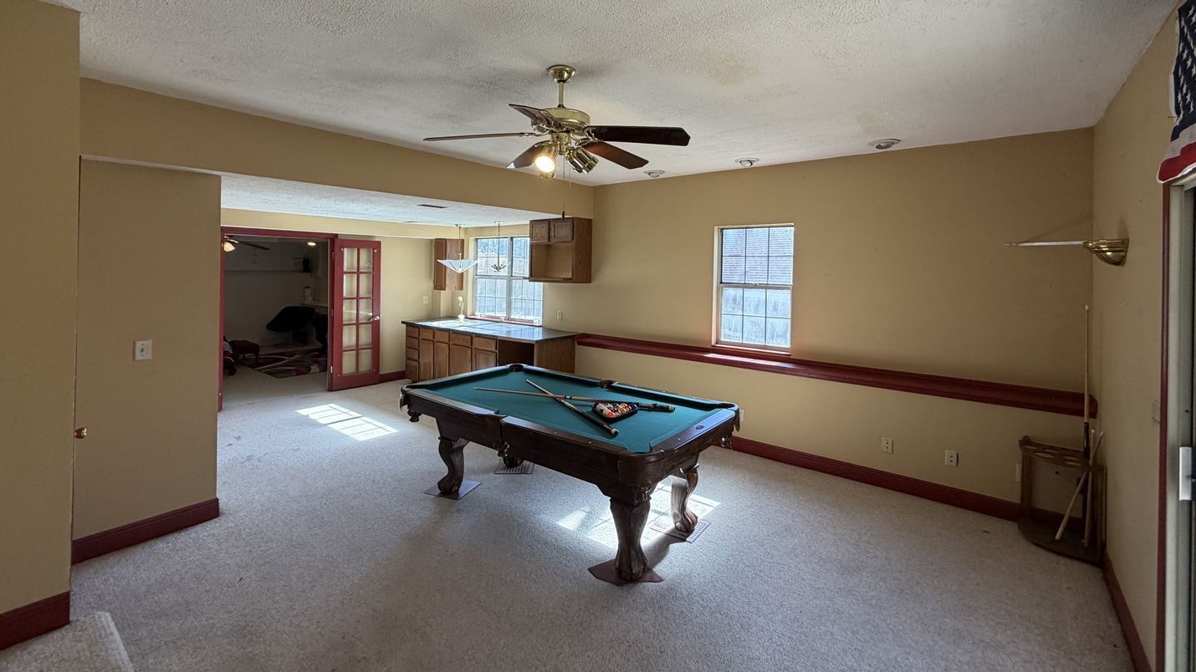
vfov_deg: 66.4
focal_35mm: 16
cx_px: 612
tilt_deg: +0.4
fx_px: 507
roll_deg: -0.3
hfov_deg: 99.4
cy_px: 267
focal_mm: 2.22
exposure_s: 1/121
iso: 160
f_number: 2.2
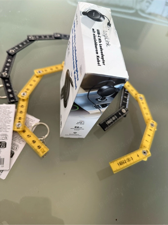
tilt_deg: -57.5
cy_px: 112
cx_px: 84
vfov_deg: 71.6
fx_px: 155
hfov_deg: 56.8
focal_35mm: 24
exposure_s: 1/60
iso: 250
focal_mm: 6.76
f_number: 1.78
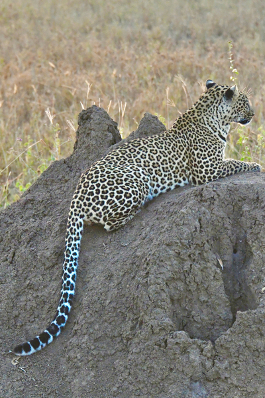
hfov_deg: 12.2
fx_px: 1237
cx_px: 132
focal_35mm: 112
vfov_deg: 18.3
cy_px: 199
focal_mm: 112
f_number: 5.6
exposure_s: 1/1250
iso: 6400
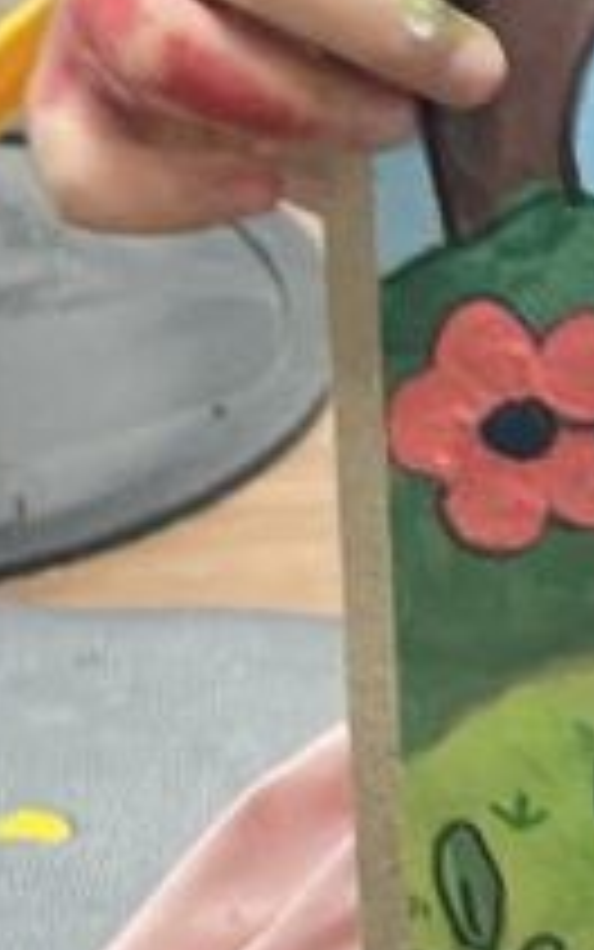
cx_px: 1346
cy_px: -635
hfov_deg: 4.9
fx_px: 6756
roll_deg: -3.3
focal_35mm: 261
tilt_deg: -18.9
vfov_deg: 7.8
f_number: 2
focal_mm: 6
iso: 125
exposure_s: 1/50
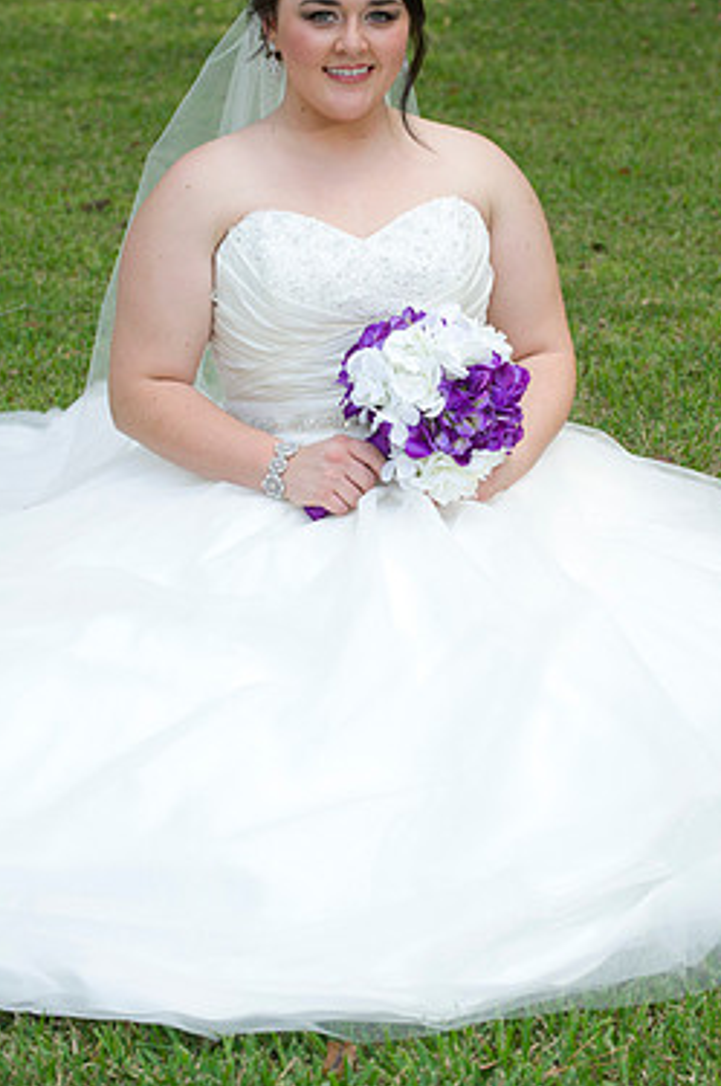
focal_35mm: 132
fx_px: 3976
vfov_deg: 15.5
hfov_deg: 10.4
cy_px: 446
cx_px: 410
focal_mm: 110
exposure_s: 1/125
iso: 320
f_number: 6.3
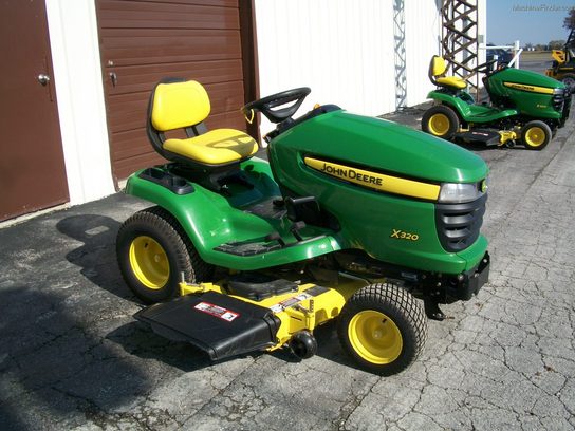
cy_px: 216
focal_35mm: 35
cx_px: 288
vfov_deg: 40.7
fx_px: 581
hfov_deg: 52.6
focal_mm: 6.3
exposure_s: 1/400
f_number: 5.6
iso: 80
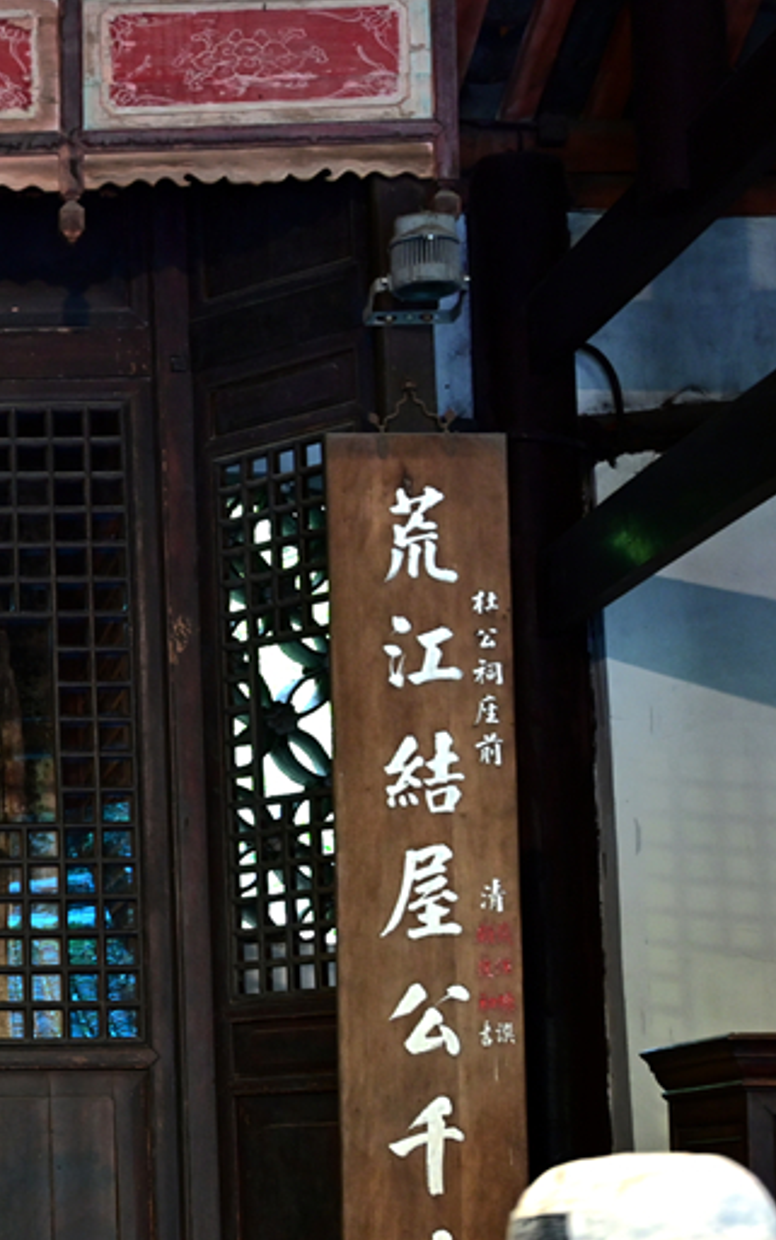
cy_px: 844
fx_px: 2739
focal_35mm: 81
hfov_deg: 15.3
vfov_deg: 25.4
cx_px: -273
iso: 800
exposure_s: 1/5
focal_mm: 34
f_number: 8
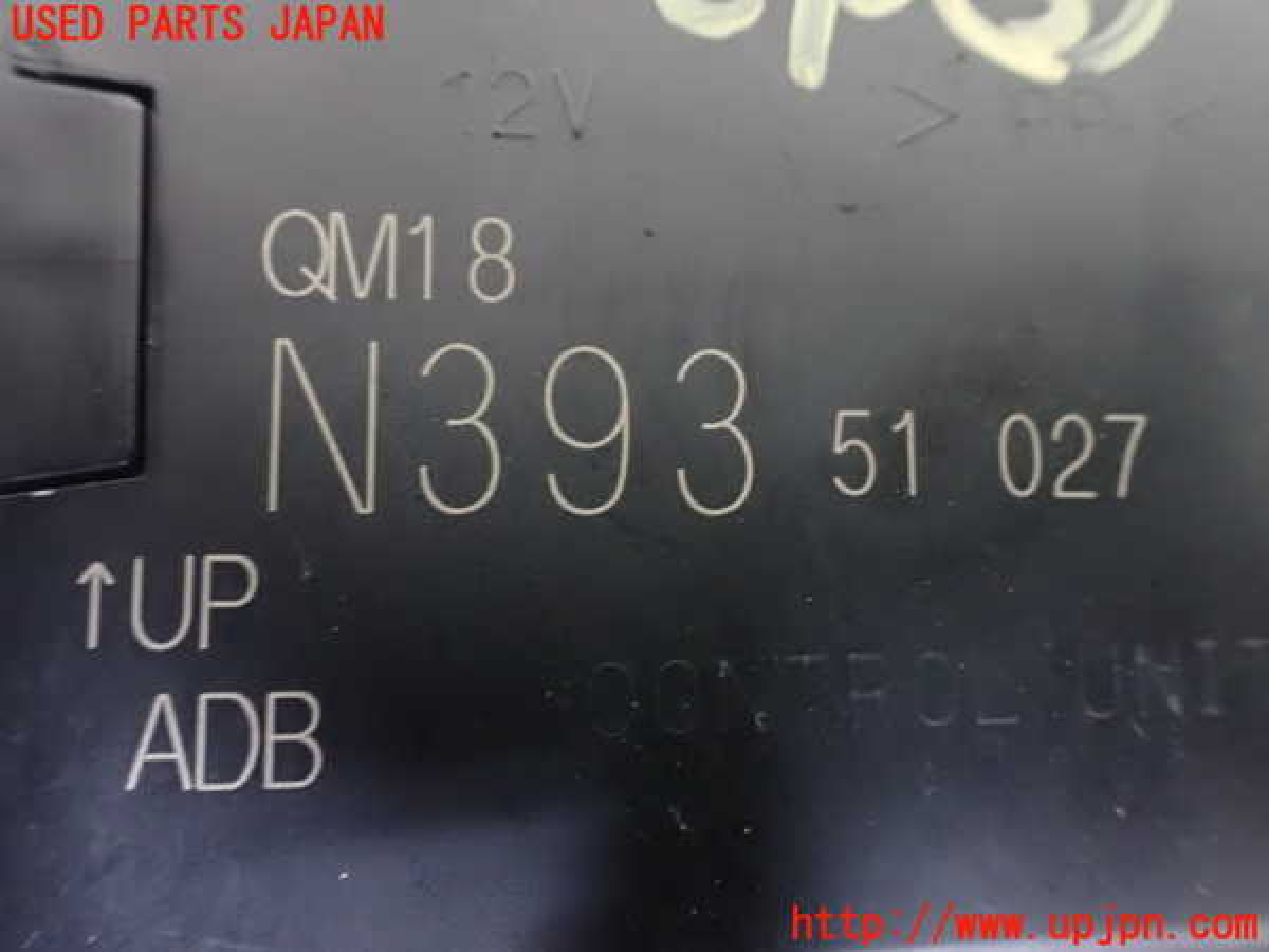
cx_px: 634
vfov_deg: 46.8
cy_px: 476
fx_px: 1100
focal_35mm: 30
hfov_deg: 60.0
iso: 1600
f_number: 2.3
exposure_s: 1/20
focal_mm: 5.4
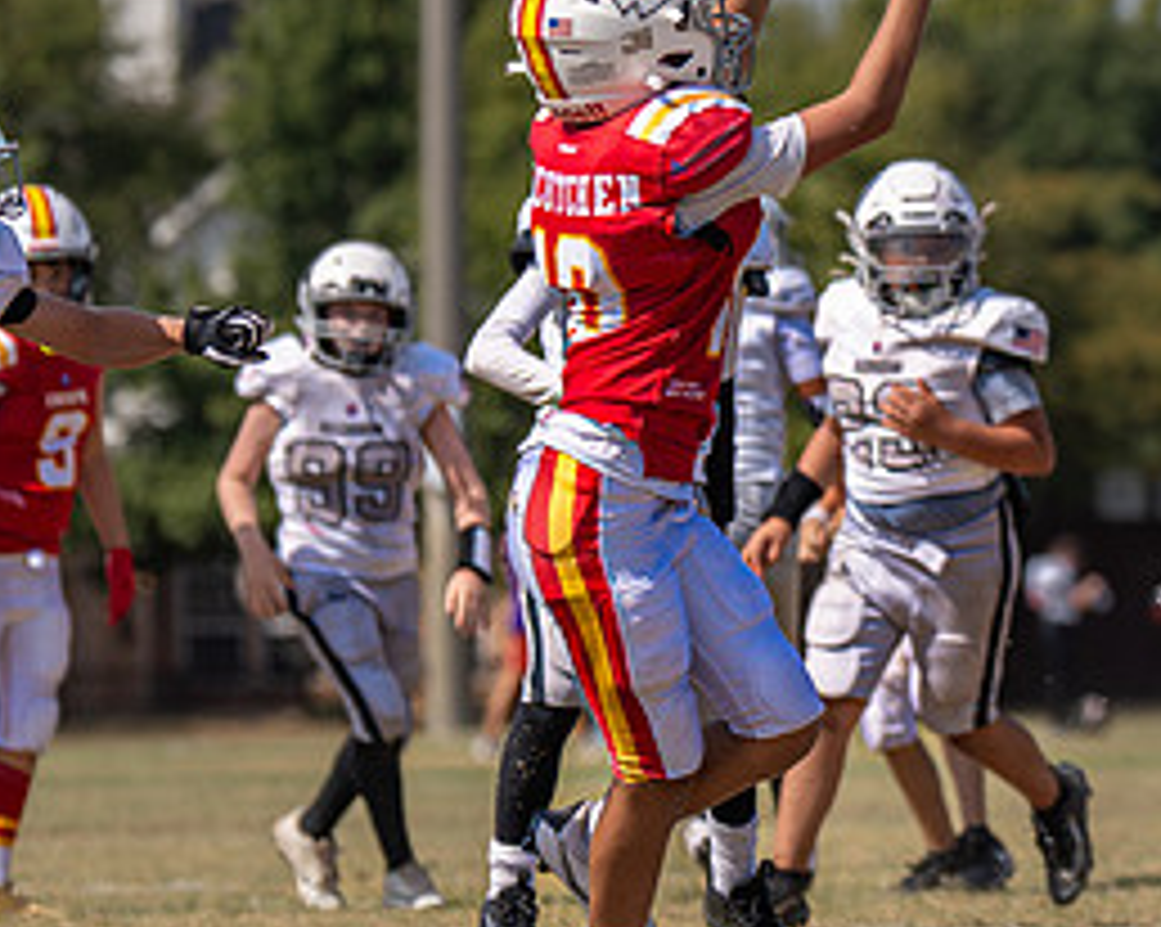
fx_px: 17339
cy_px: 202
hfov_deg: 3.8
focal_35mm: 505
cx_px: 1232
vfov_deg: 3.1
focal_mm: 116
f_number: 2.8
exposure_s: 1/3200
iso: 100
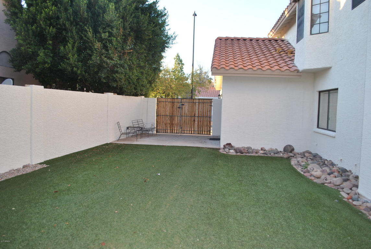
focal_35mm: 27
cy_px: 124
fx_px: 279
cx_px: 186
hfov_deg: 67.3
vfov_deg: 48.1
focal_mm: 18
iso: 125
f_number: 3.5
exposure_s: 1/125
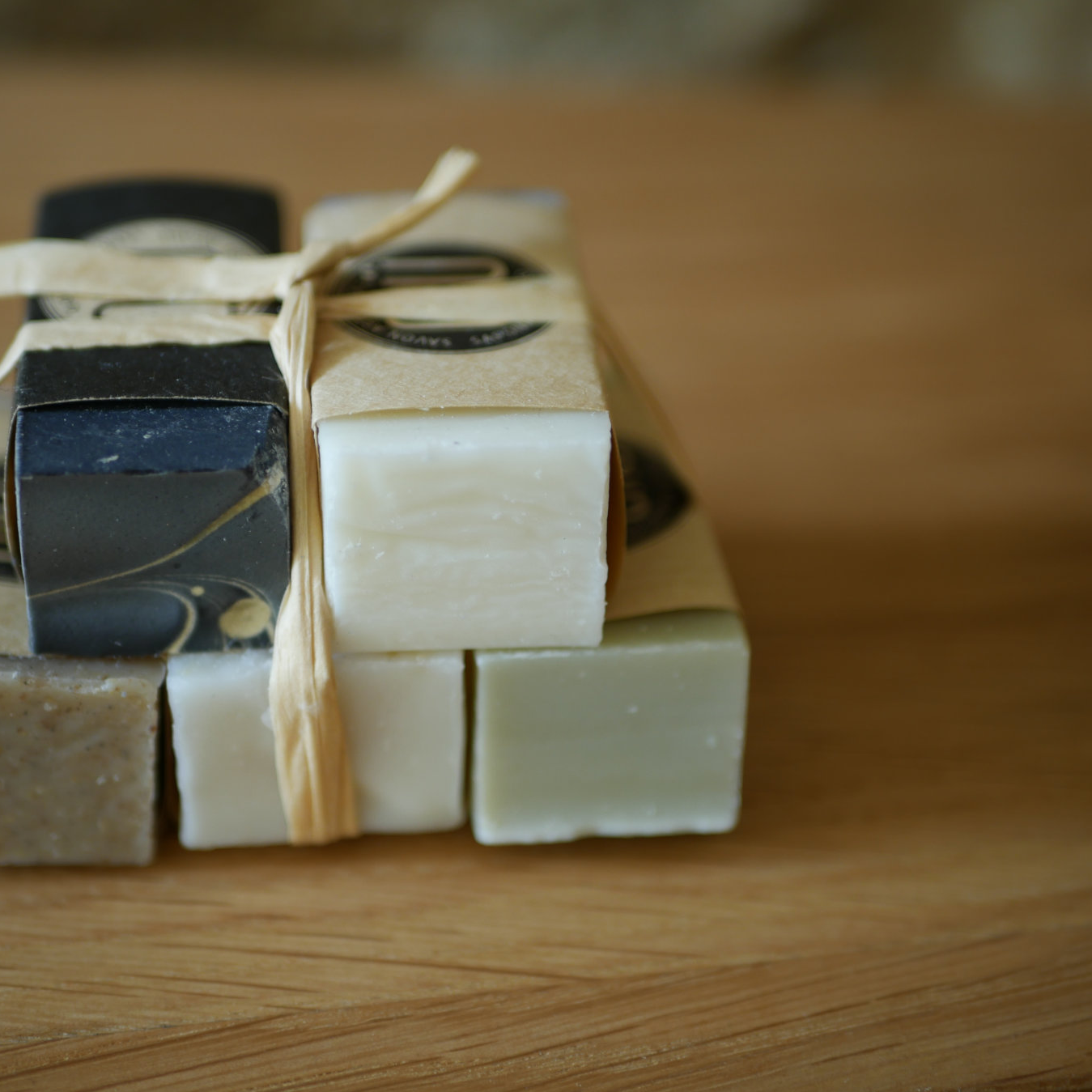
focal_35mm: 59
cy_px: 546
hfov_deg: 29.0
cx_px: 461
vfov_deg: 29.1
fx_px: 2106
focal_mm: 25
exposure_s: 1/25
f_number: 1.7
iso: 200
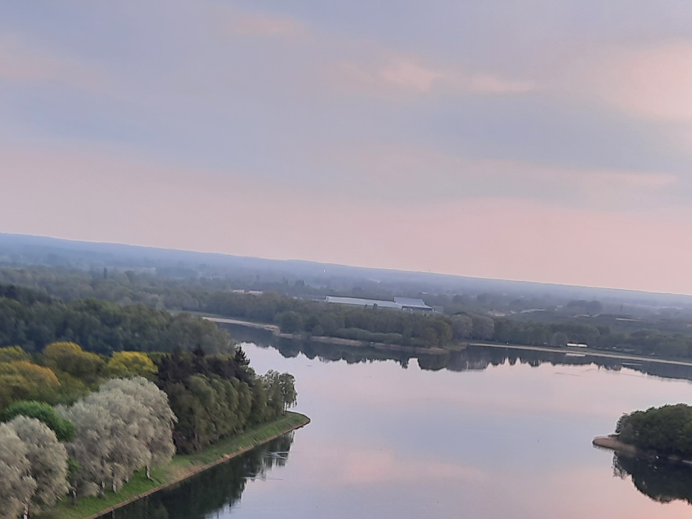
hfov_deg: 29.4
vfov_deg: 20.3
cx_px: 315
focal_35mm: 66
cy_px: 681
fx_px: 1319
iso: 40
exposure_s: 1/50
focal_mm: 4.6
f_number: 2
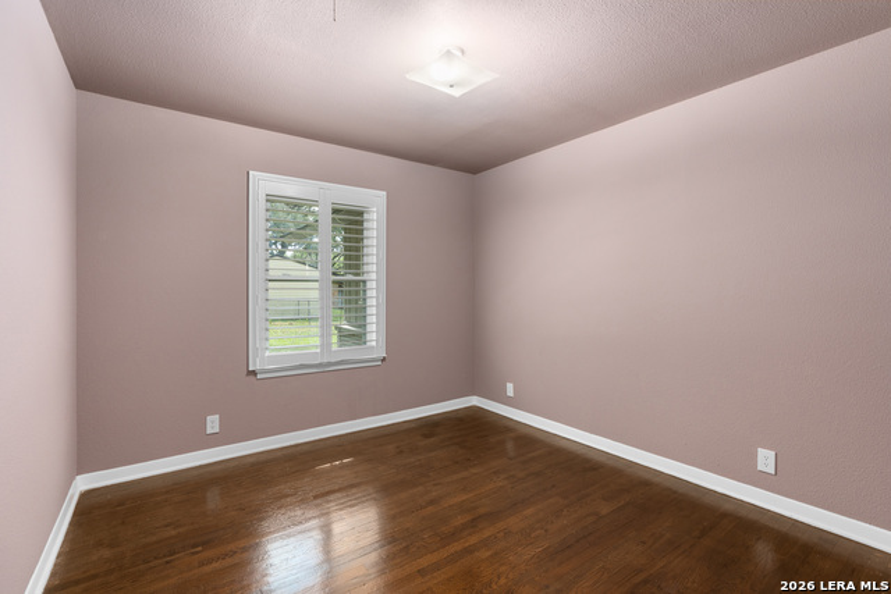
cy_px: 297
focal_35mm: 16
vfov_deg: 73.8
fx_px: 396
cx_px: 446
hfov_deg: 96.7
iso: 320
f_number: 7.1
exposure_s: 1/1.67
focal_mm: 16
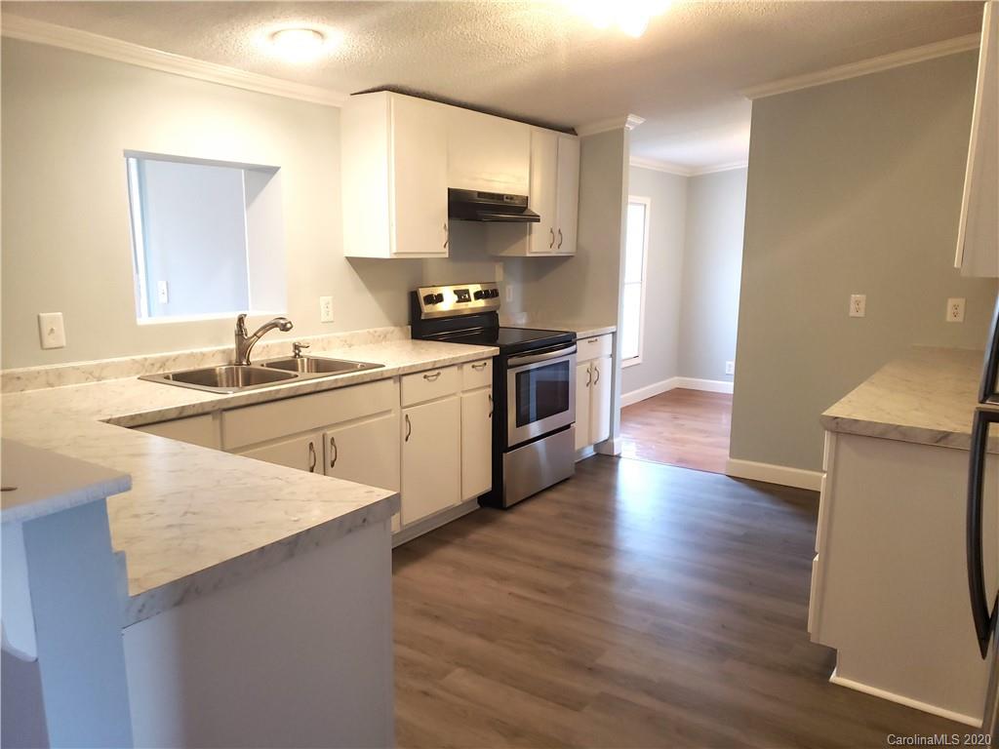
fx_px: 750
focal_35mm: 26
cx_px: 500
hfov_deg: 67.3
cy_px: 374
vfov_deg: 53.1
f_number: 1.5
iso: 200
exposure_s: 1/60
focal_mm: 4.3
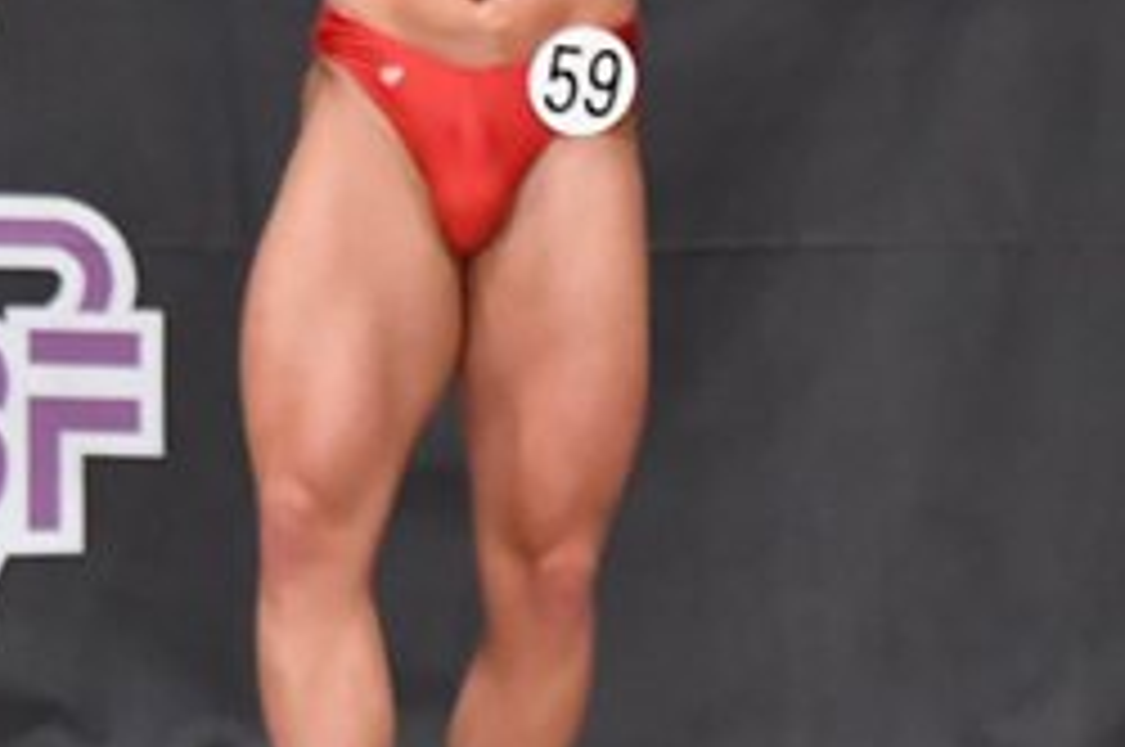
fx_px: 19568
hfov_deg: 3.3
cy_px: 266
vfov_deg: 2.2
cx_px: 1429
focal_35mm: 627
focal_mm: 135
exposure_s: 1/400
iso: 6400
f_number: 5.6
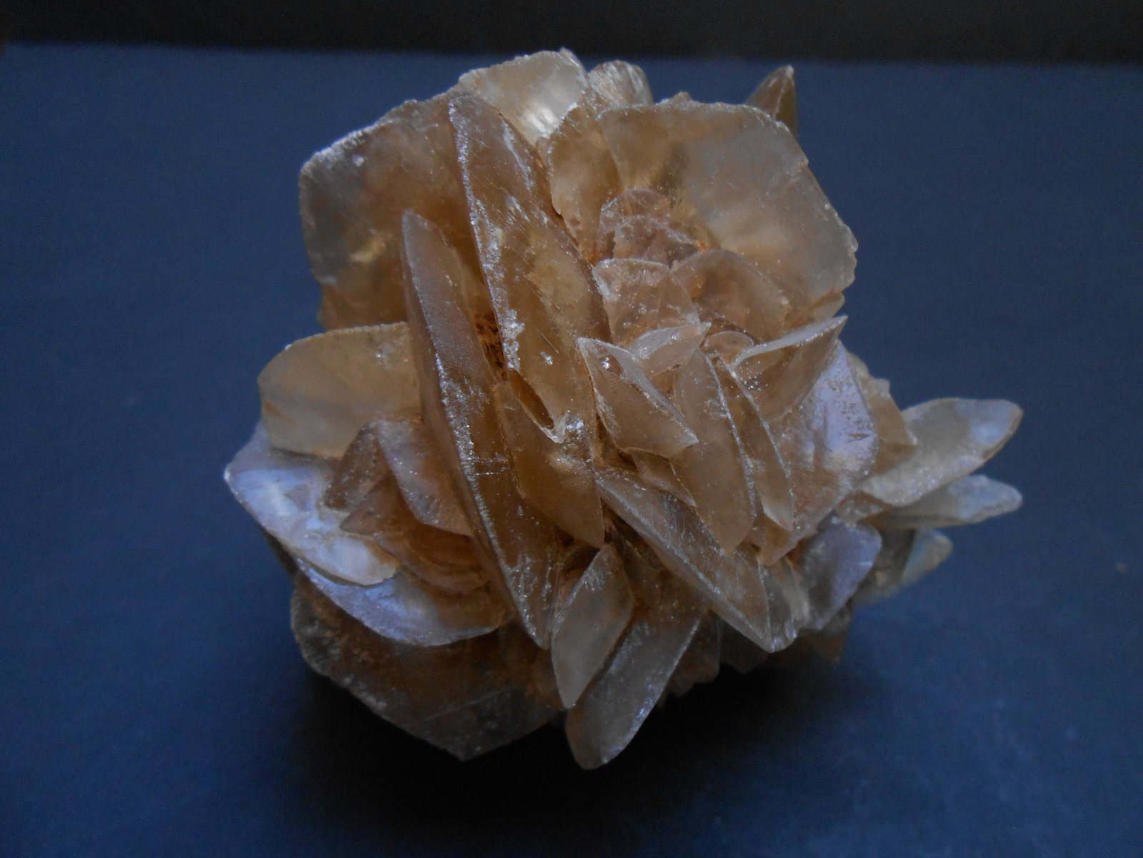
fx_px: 859
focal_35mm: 26
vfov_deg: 53.1
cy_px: 429
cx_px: 572
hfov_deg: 67.3
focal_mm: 4.6
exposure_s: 1/30
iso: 400
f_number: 3.5
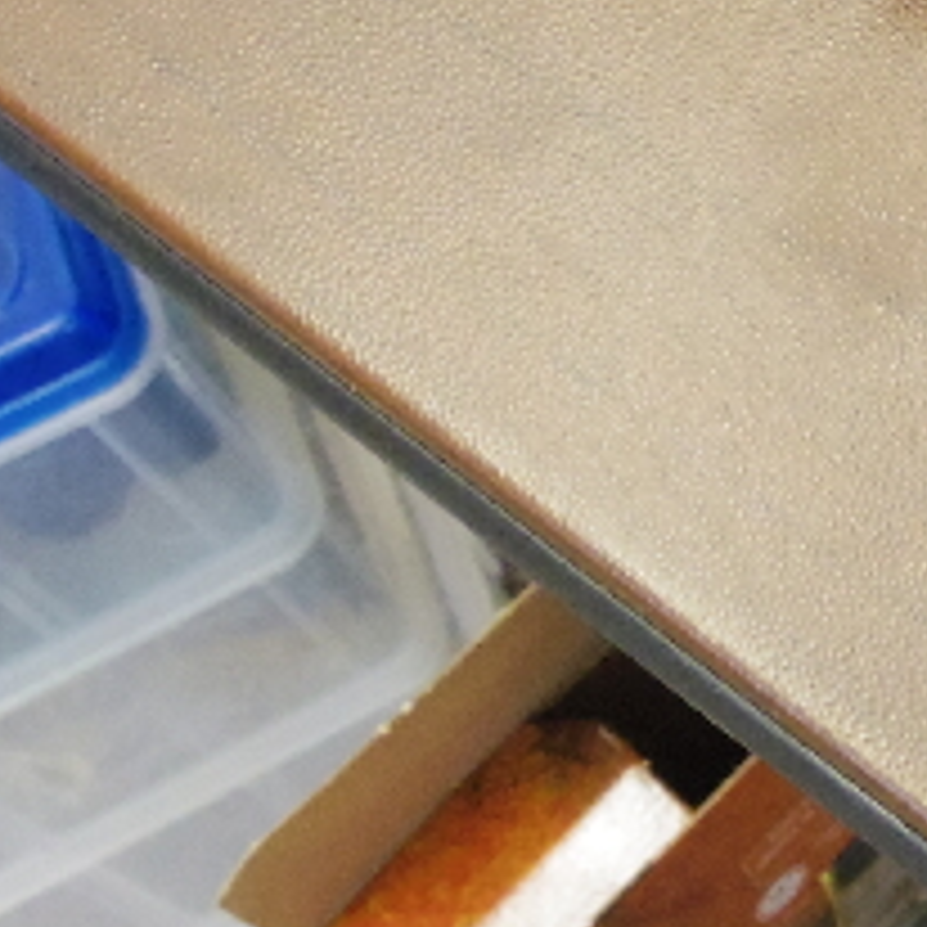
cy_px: -58
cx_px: 1300
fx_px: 2727
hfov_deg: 17.7
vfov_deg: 18.6
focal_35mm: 90
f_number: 4.5
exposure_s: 1/60
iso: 1600
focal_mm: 6.4
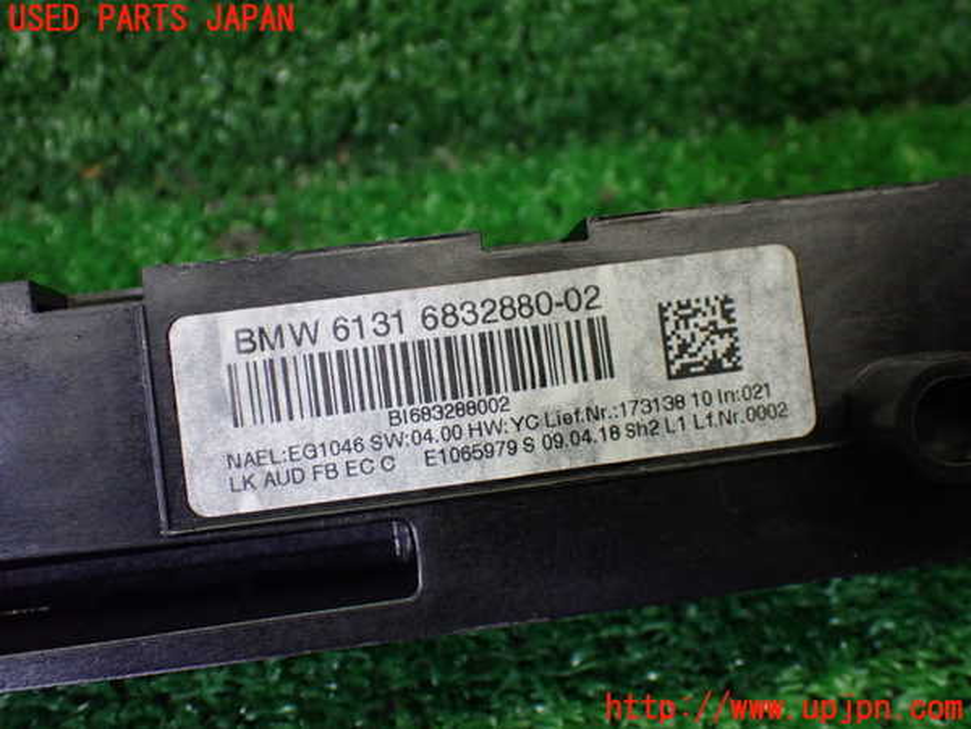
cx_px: 486
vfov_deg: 32.9
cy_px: 364
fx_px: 1234
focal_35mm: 44
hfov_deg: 42.9
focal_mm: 7.84
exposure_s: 1/160
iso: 800
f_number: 2.9
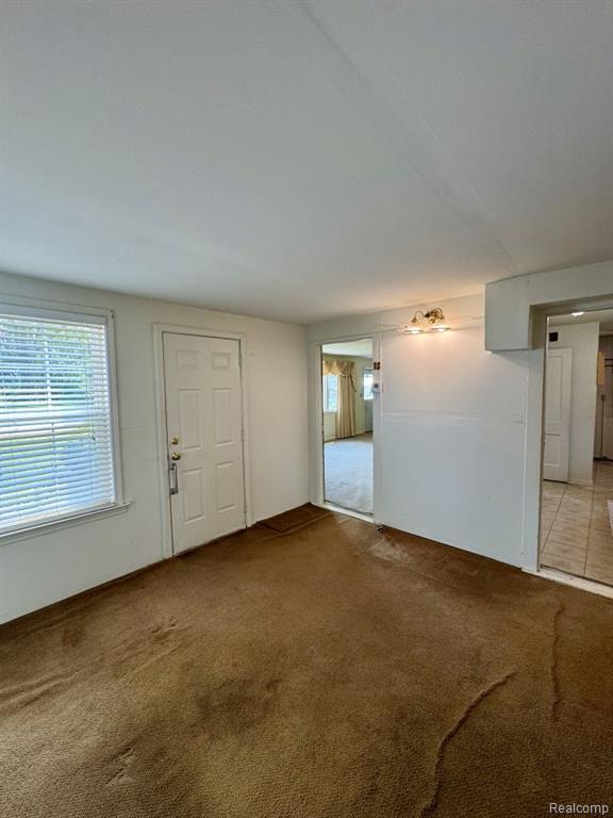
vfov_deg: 102.1
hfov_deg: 85.7
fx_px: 331
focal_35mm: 14
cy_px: 409
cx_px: 306
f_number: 2.2
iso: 160
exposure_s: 1/120
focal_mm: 2.22
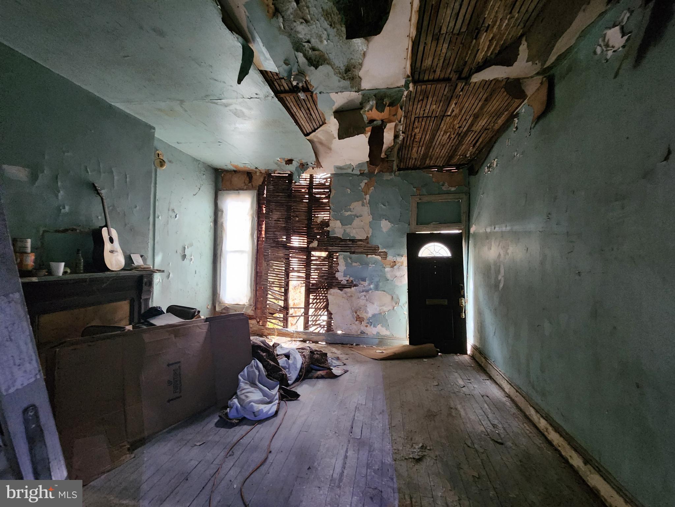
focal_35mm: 13
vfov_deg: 89.9
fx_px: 253
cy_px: 254
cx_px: 338
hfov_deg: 106.2
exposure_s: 1/24
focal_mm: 2.2
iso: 800
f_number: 2.2
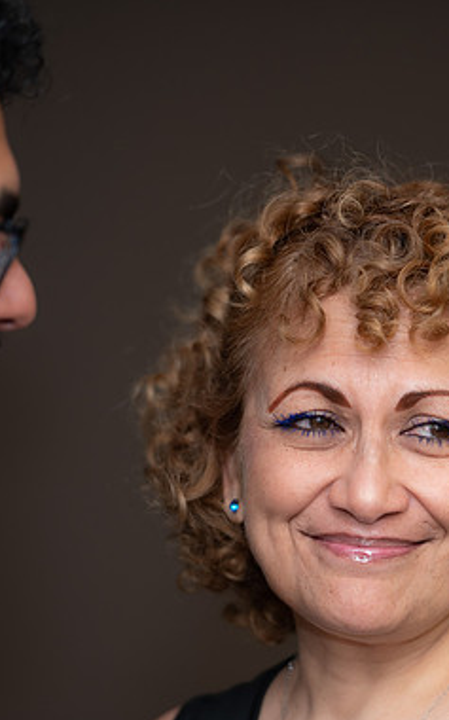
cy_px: 364
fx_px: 5490
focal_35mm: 280
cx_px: 375
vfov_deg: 7.5
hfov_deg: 4.7
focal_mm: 180
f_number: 3.2
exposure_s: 1/80
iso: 400
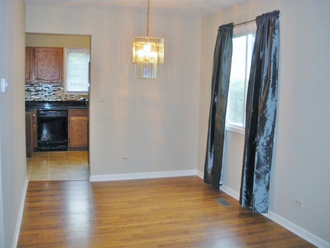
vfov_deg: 39.7
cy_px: 124
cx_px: 165
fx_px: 343
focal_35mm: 36
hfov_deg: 51.4
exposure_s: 1/50
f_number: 3.5
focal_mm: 6.3
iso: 400
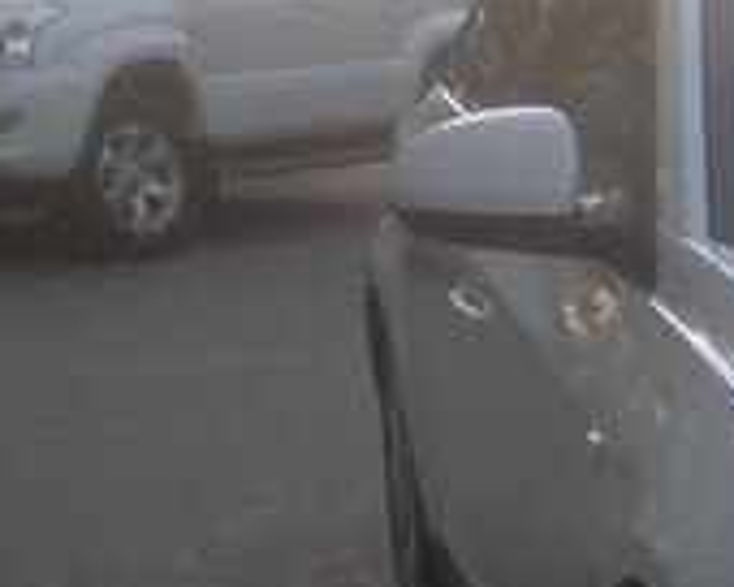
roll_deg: -0.8
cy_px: 719
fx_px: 2715
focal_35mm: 125
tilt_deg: -17.2
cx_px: 1321
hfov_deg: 13.7
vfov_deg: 12.1
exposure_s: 1/227
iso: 50
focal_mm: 4.12
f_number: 2.4
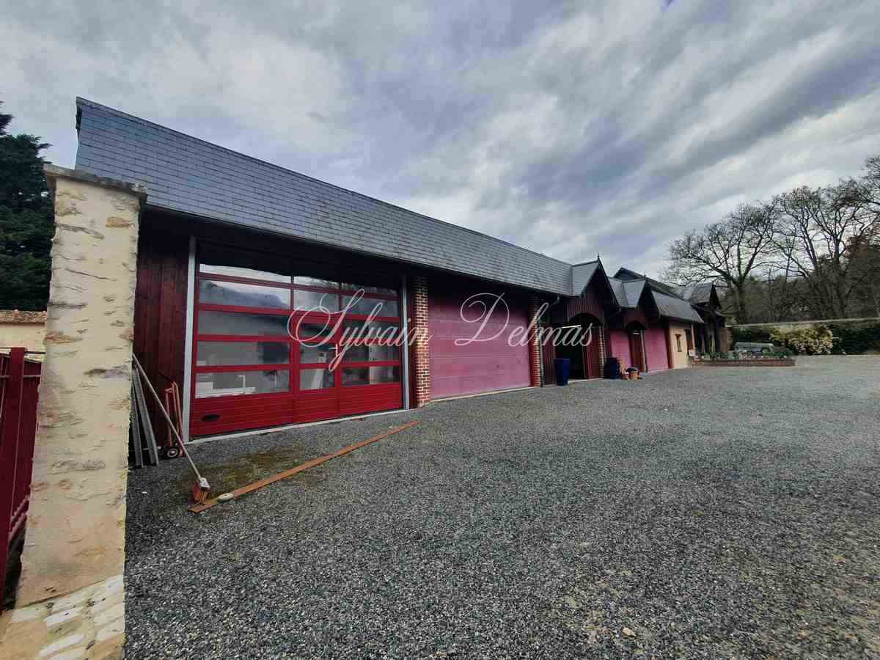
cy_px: 330
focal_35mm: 13
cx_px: 440
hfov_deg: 106.2
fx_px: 330
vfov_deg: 89.9
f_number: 2.2
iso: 50
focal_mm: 1.8
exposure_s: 1/438
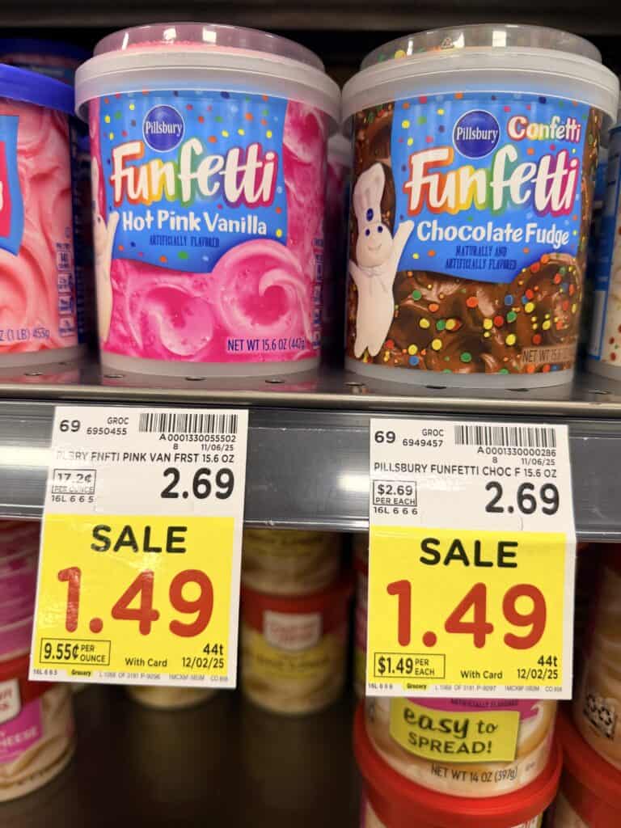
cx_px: 310
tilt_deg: -15.2
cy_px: 414
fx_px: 574
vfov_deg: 71.6
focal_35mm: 24
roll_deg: -1.0
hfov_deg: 56.8
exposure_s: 1/120
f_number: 1.78
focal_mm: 6.76
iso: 125
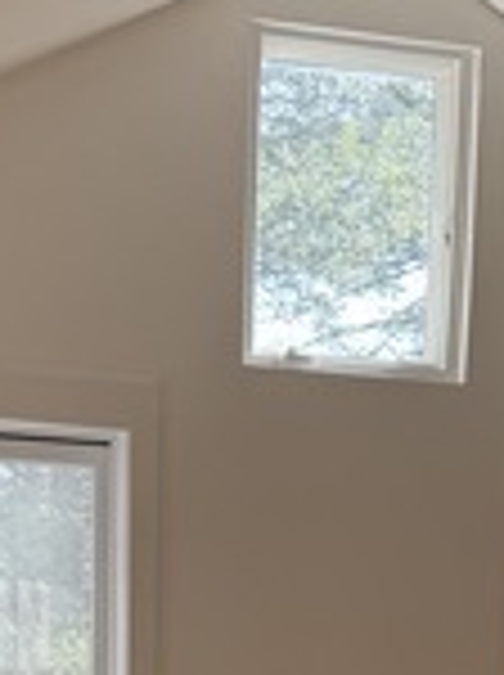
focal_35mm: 107
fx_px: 2083
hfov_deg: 13.8
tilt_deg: -11.4
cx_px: 306
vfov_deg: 16.5
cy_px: 1069
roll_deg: -2.2
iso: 64
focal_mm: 6.76
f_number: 1.78
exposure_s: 1/203
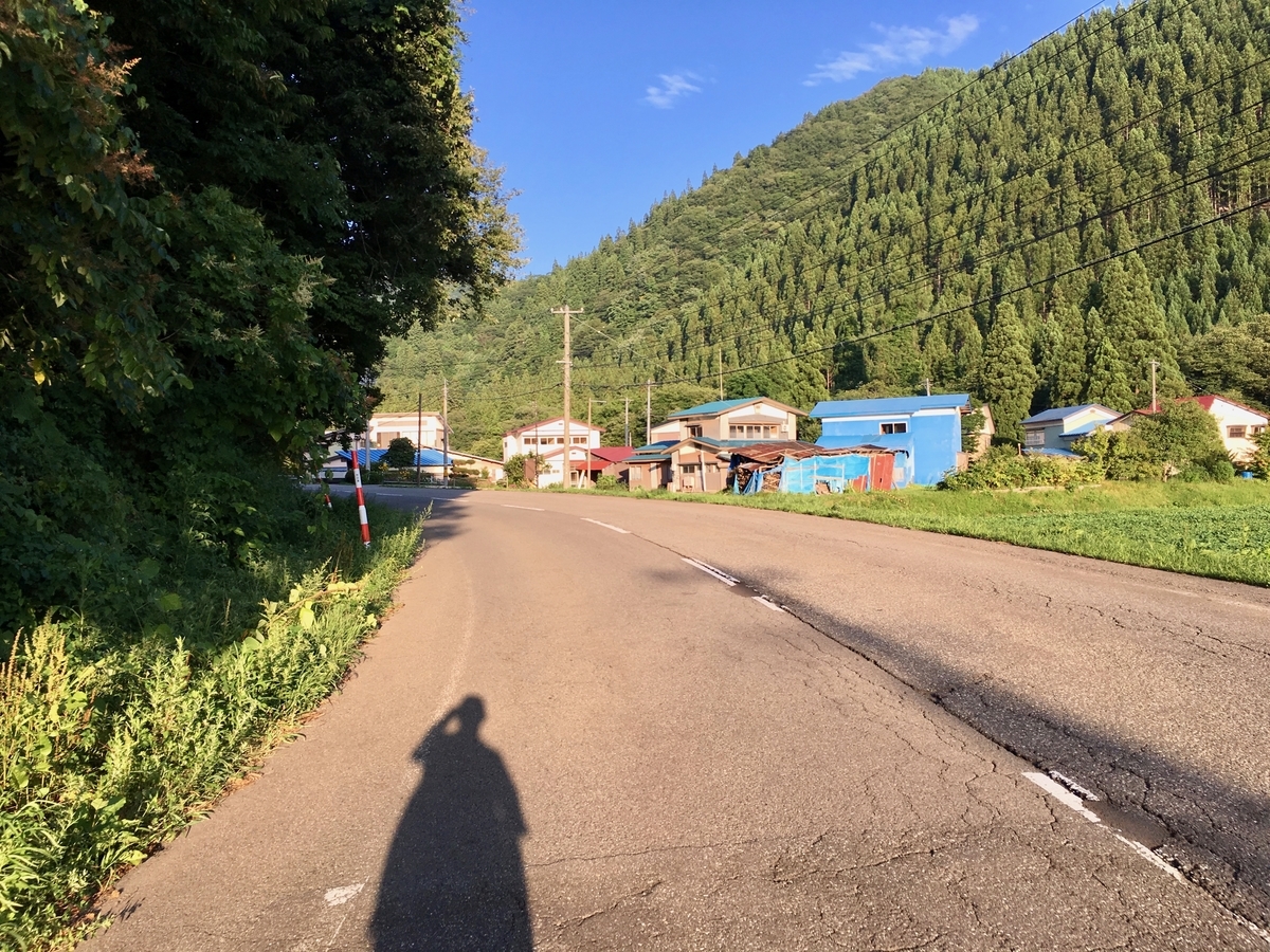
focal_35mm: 29
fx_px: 1064
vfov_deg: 48.2
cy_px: 476
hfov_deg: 61.7
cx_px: 635
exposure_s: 1/527
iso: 25
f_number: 2.2
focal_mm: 4.15
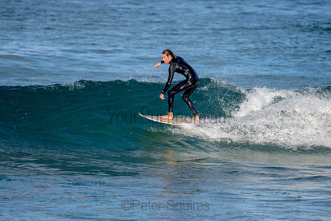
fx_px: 5640
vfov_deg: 2.2
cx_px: 170
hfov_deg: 3.4
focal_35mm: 613
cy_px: 107
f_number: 5.6
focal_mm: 500
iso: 180
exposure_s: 1/2000
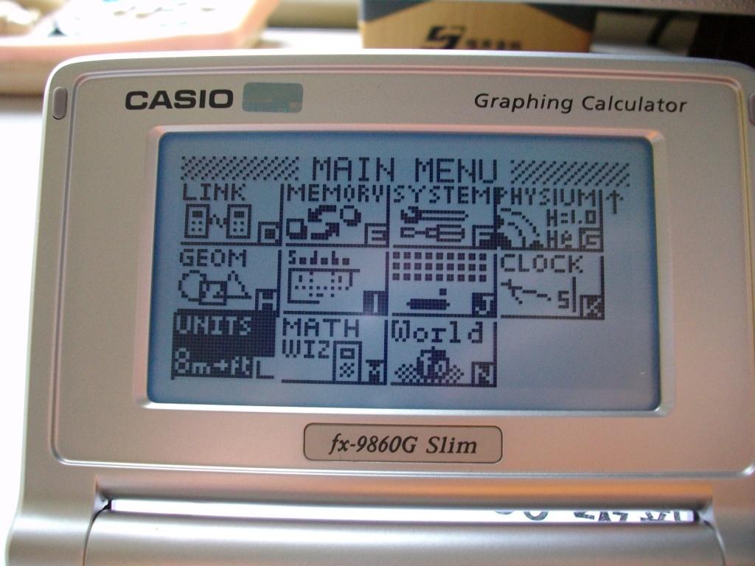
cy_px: 283
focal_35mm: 32
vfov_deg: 44.2
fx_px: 698
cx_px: 378
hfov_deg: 56.8
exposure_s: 1/24.6
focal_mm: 5.7
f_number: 2.9
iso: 200
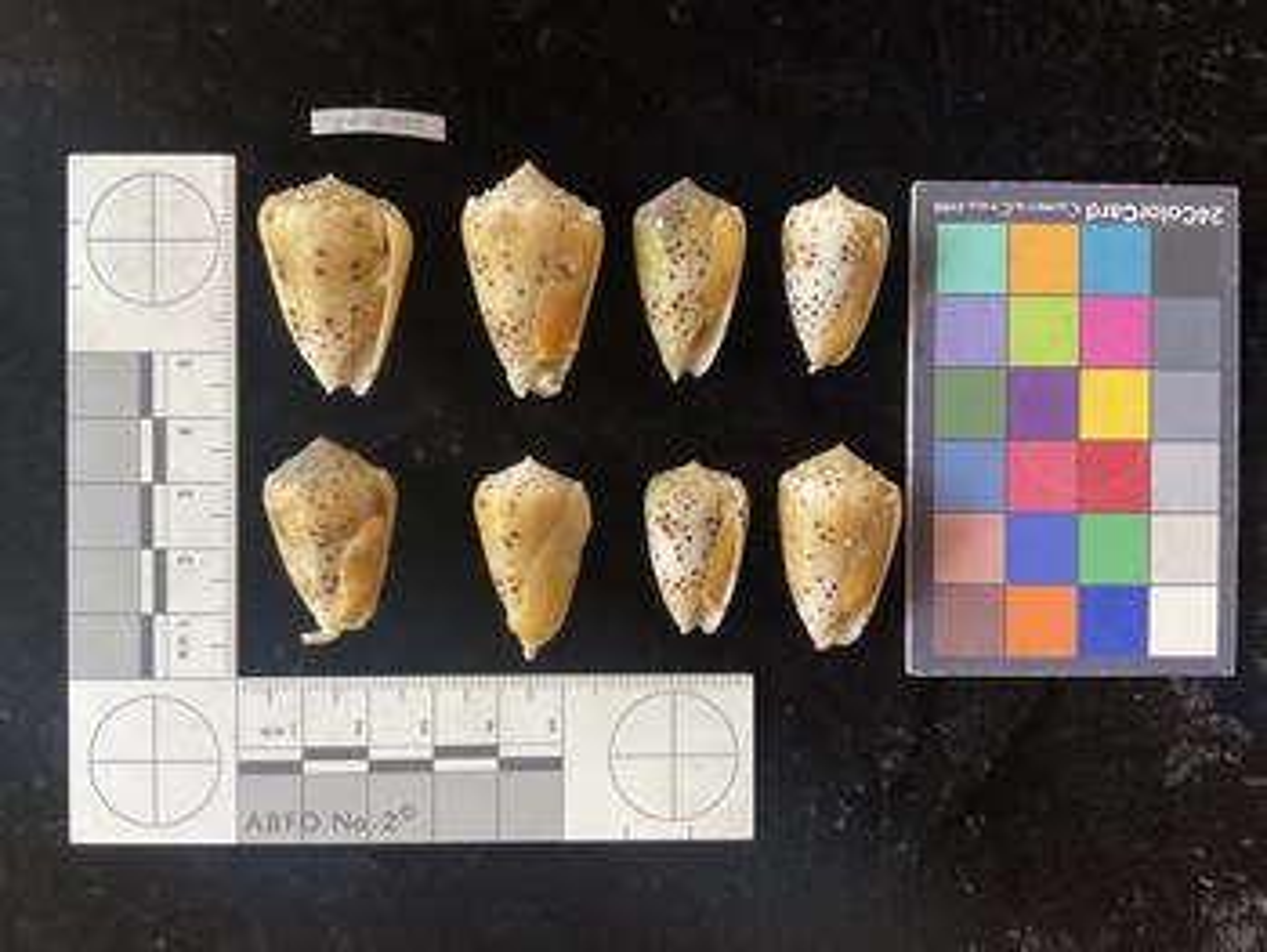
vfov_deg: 48.3
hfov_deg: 61.6
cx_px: 634
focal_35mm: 29
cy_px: 476
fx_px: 1062
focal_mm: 3
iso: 40
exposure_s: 1/60
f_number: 1.8
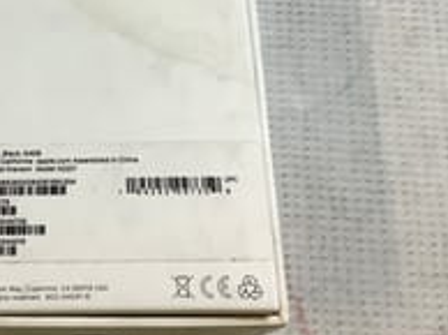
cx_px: 37
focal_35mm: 80
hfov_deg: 23.7
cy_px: 22
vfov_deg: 18.1
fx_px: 1034
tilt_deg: -66.3
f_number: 2.4
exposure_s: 1/50
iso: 80
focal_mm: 3.3
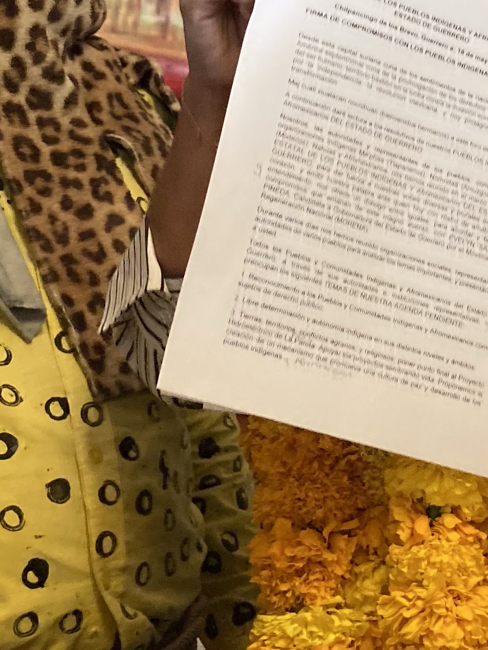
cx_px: 433
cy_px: 162
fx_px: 1654
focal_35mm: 88
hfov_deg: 16.6
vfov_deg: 22.1
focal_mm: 3.99
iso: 250
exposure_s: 1/60
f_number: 1.8
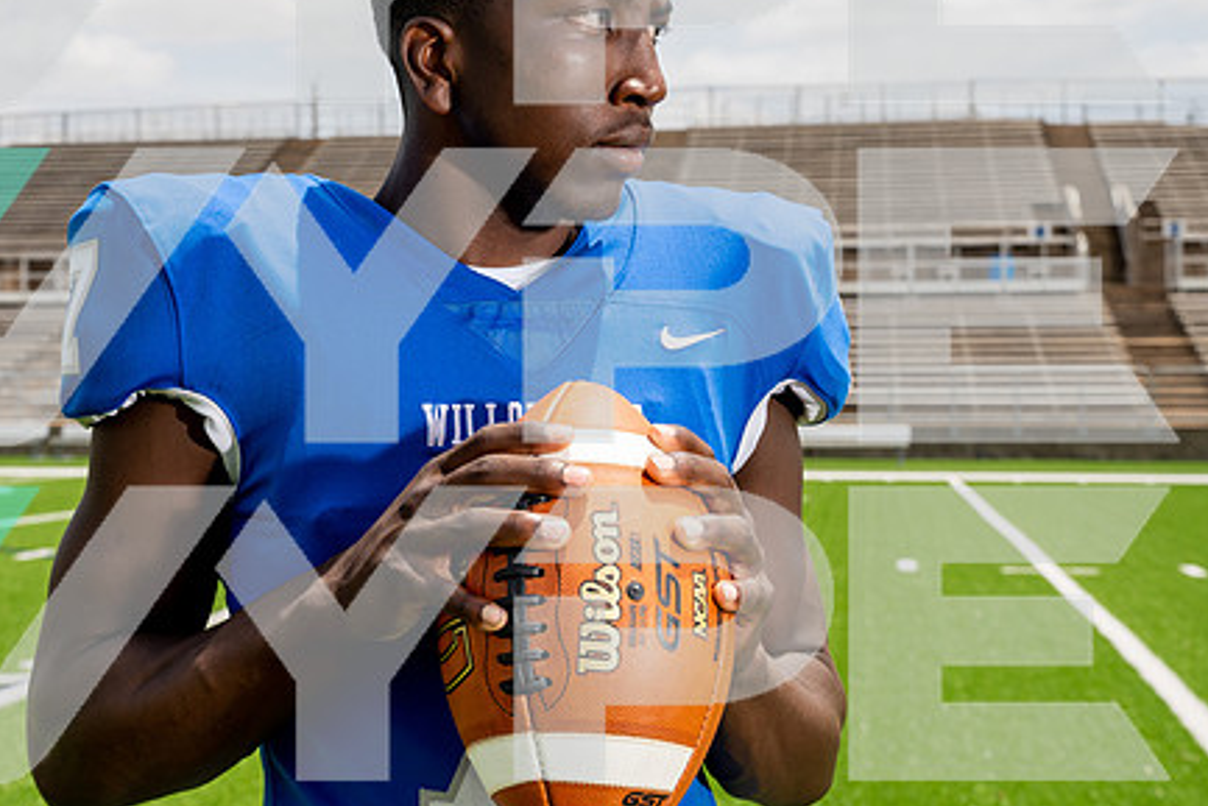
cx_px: 469
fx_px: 2115
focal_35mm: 63
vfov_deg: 21.5
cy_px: 297
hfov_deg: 31.8
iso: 100
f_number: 8
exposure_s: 1/250
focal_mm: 47
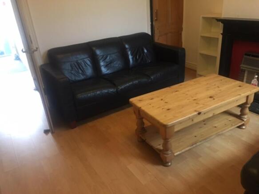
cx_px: 130
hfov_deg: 61.7
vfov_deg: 48.2
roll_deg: +5.7
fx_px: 217
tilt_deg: -25.2
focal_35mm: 29
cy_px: 97
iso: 200
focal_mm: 4.15
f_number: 2.2
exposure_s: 1/33
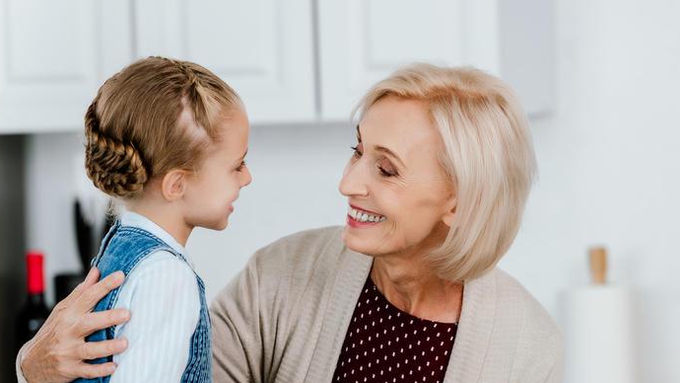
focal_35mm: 258
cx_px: 370
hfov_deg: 8.4
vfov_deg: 4.7
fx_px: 4652
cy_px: 314
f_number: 3.5
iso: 160
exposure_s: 1/200
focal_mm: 170
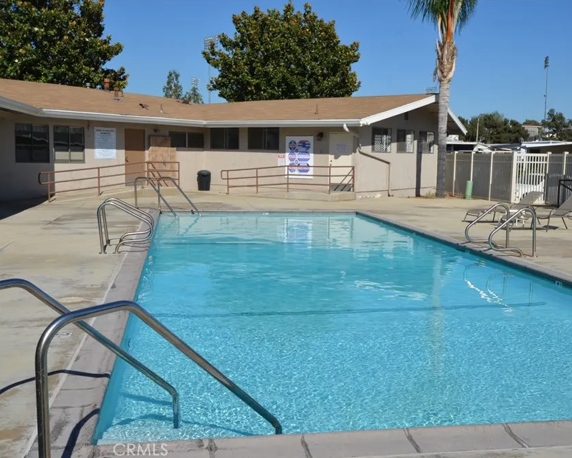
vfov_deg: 36.5
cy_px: 229
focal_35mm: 41
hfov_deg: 44.8
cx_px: 305
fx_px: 694
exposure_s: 1/250
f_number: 8
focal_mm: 24
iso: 100
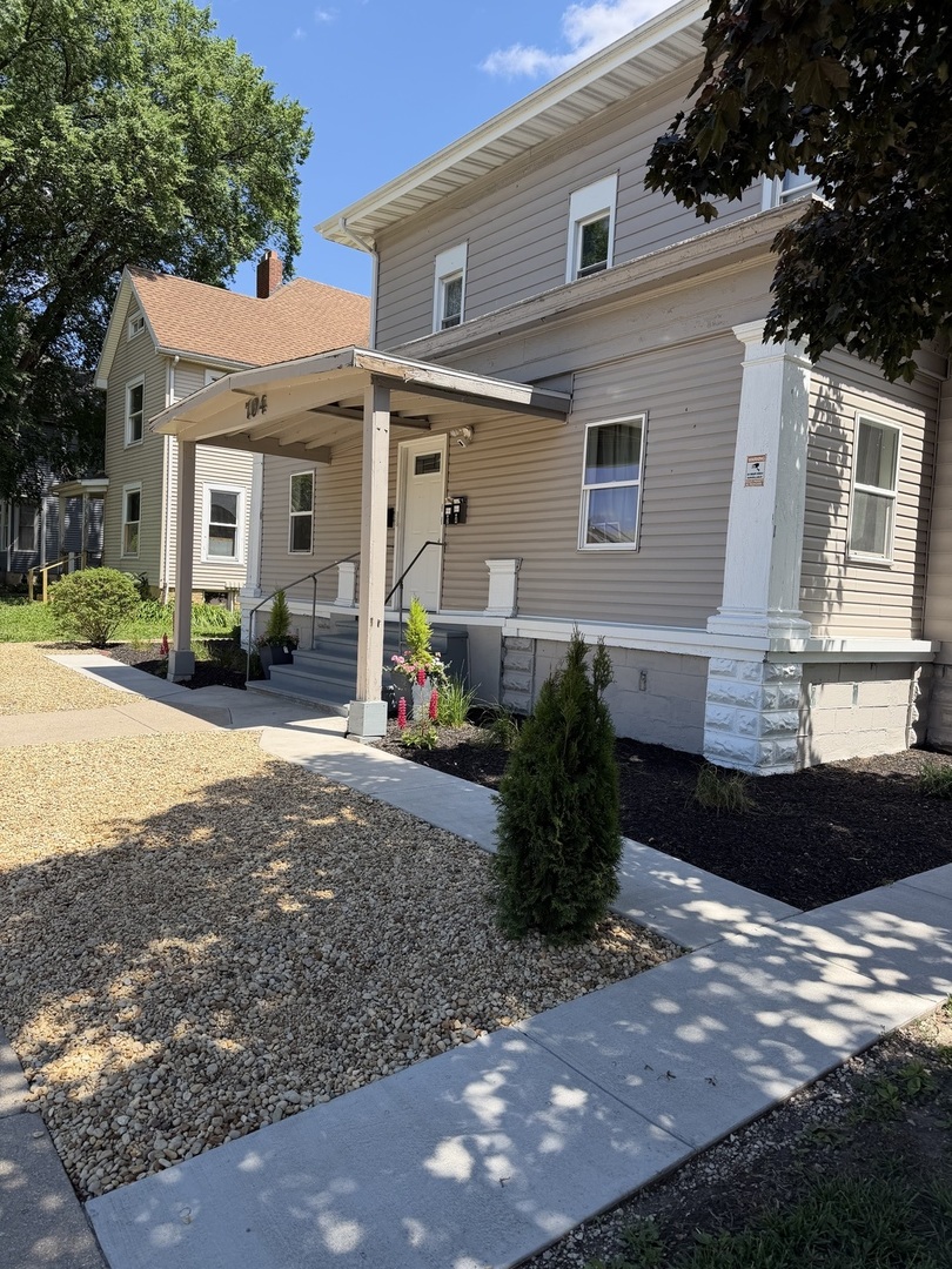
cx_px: 476
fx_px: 880
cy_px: 634
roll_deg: -1.8
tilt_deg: -5.4
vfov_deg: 71.6
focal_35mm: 24
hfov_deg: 56.8
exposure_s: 1/1727
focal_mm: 6.76
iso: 80
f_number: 1.78
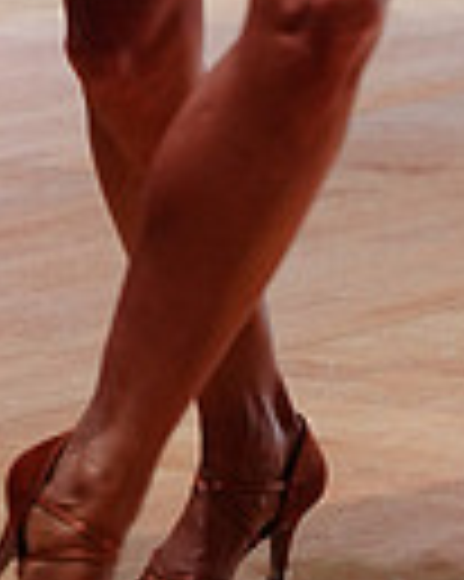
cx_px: 606
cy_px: -674
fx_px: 5070
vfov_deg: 6.3
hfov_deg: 5.2
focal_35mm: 295
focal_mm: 70
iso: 2500
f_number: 4
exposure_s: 1/320
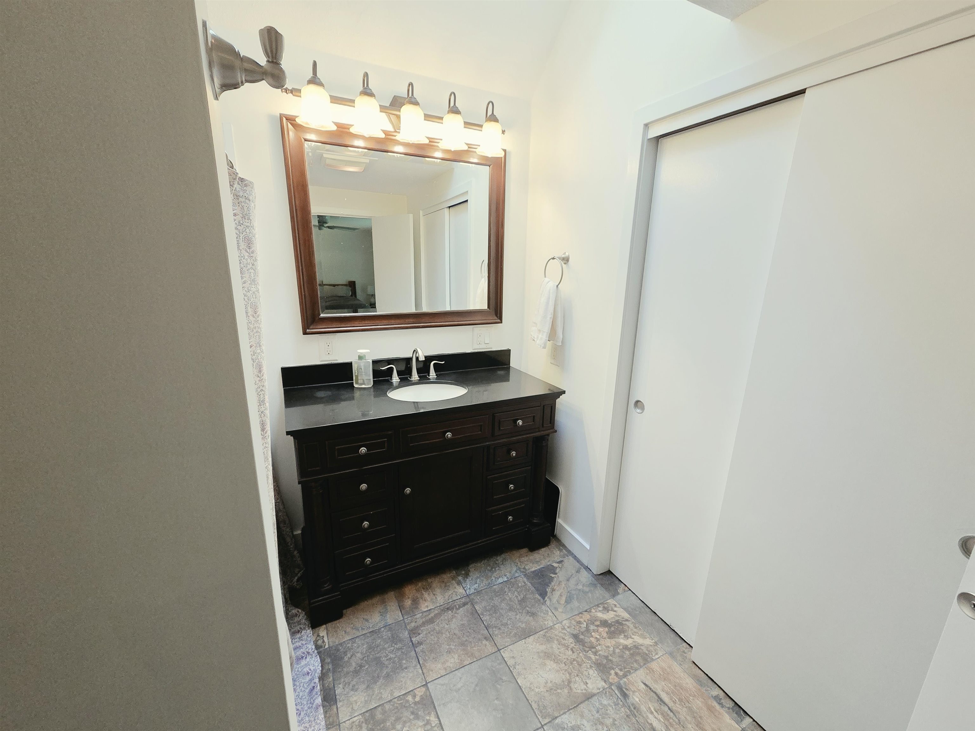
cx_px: 488
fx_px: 366
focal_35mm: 13
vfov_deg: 89.9
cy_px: 366
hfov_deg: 106.2
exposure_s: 1/60
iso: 400
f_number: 2.2
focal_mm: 2.2
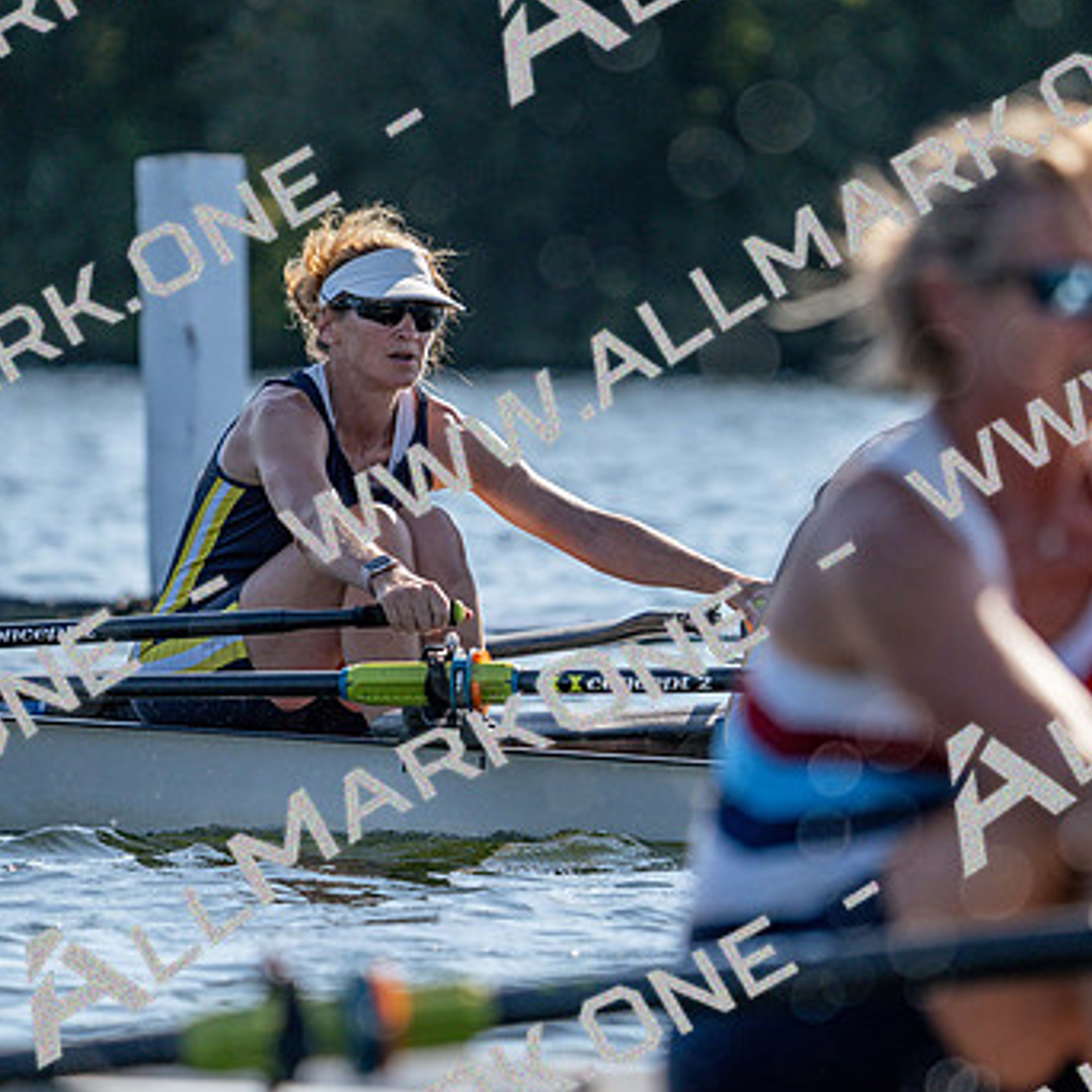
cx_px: 674
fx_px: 18166
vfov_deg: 3.4
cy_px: 573
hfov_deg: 3.4
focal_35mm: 509
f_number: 6.3
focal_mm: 353
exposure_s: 1/1600
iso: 320
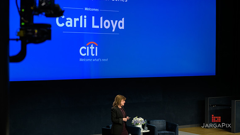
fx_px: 528
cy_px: 55
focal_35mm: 83
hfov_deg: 25.6
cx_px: 120
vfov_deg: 14.6
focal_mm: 78
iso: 1600
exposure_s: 1/200
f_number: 3.2
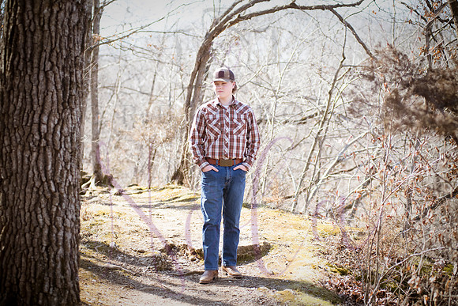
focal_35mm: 80
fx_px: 1018
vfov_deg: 17.1
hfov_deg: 25.4
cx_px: 229
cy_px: 153
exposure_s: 1/1000
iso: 800
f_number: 4
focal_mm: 80
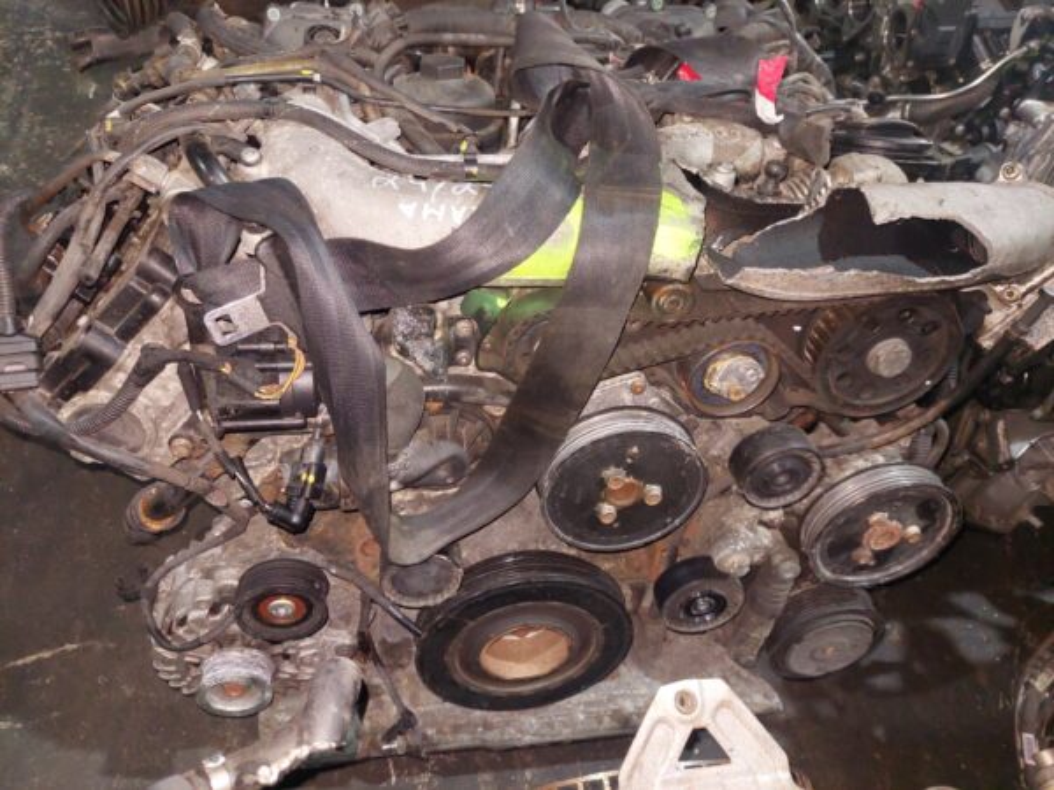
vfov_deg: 54.9
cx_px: 527
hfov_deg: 69.4
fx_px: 761
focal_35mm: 25
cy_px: 395
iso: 400
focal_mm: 5.23
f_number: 1.8
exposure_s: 1/50
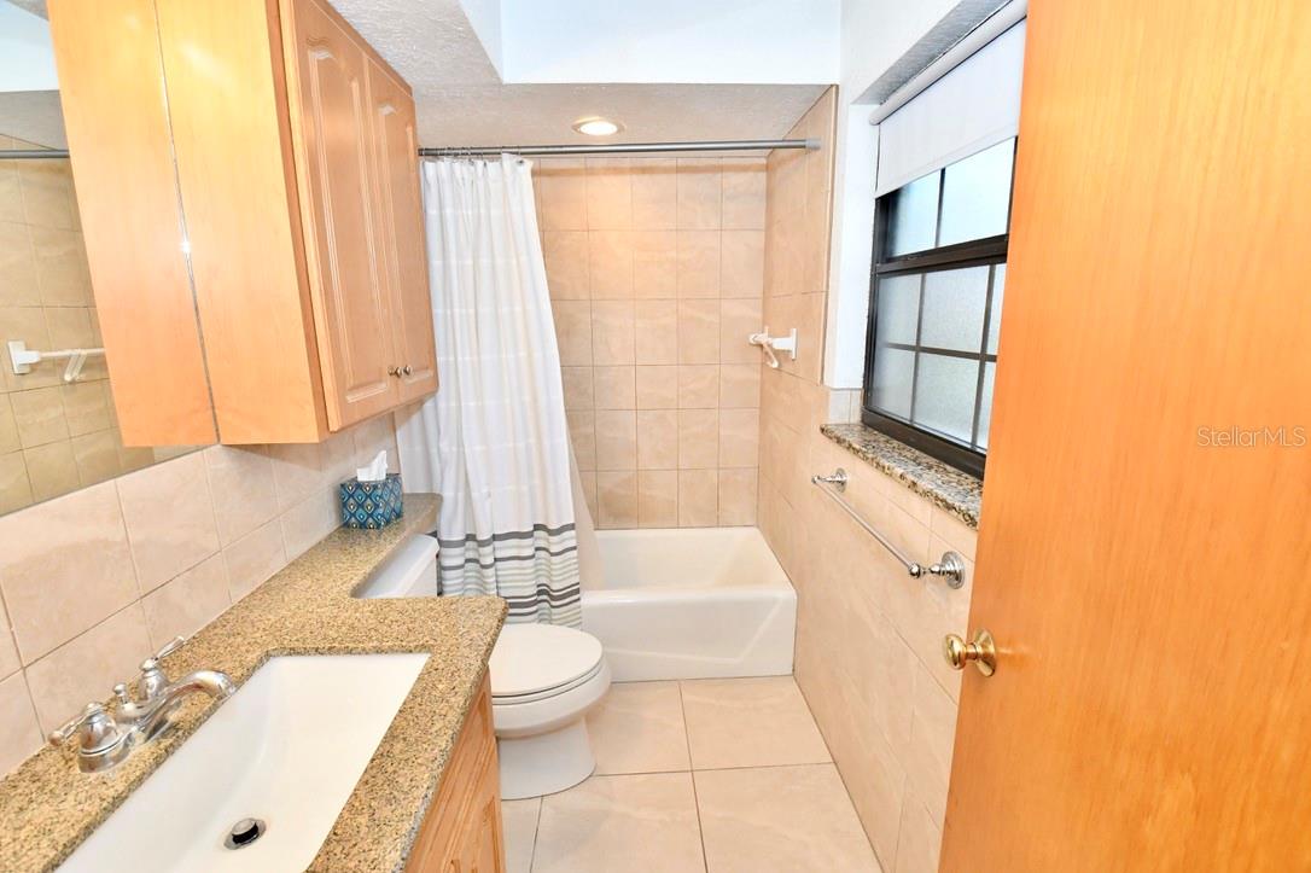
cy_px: 436
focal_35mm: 15
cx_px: 656
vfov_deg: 77.3
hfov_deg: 100.4
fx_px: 546
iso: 3600
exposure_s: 1/125
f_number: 7.1
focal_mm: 10
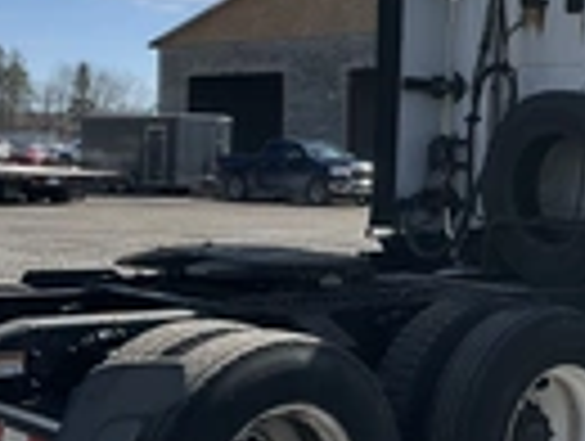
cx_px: 522
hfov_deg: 21.5
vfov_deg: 16.6
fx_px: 1507
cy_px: 140
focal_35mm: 89
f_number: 1.8
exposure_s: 1/2538
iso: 25
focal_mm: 3
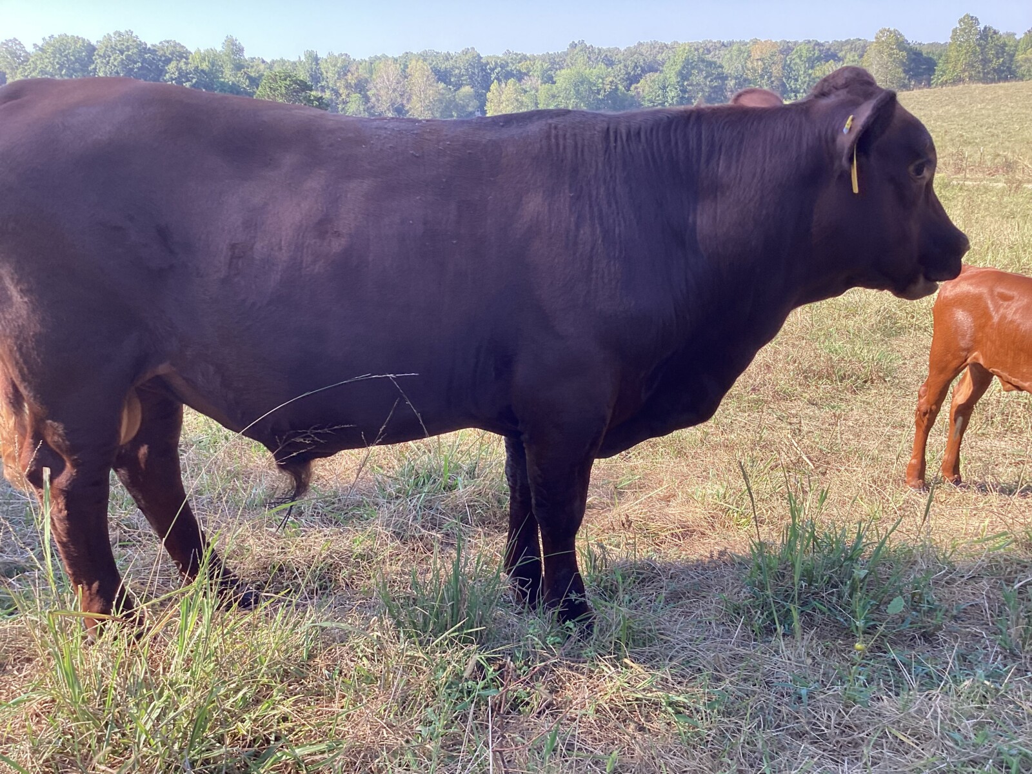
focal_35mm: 31
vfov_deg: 45.4
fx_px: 924
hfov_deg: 58.4
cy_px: 387
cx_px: 516
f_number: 2.4
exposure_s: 1/145
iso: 25
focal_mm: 3.3
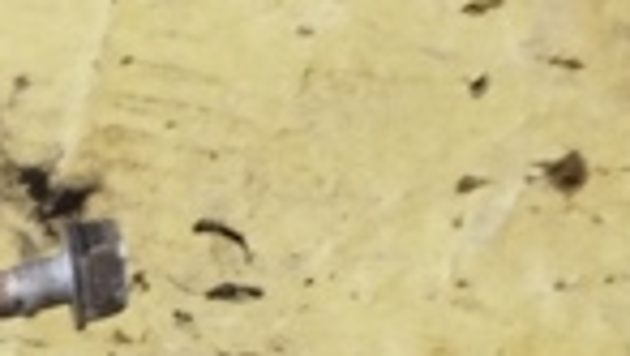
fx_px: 1906
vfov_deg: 9.0
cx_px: -720
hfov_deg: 14.6
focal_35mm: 114
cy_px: 991
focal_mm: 5.31
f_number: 1.7
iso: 640
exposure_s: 1/33
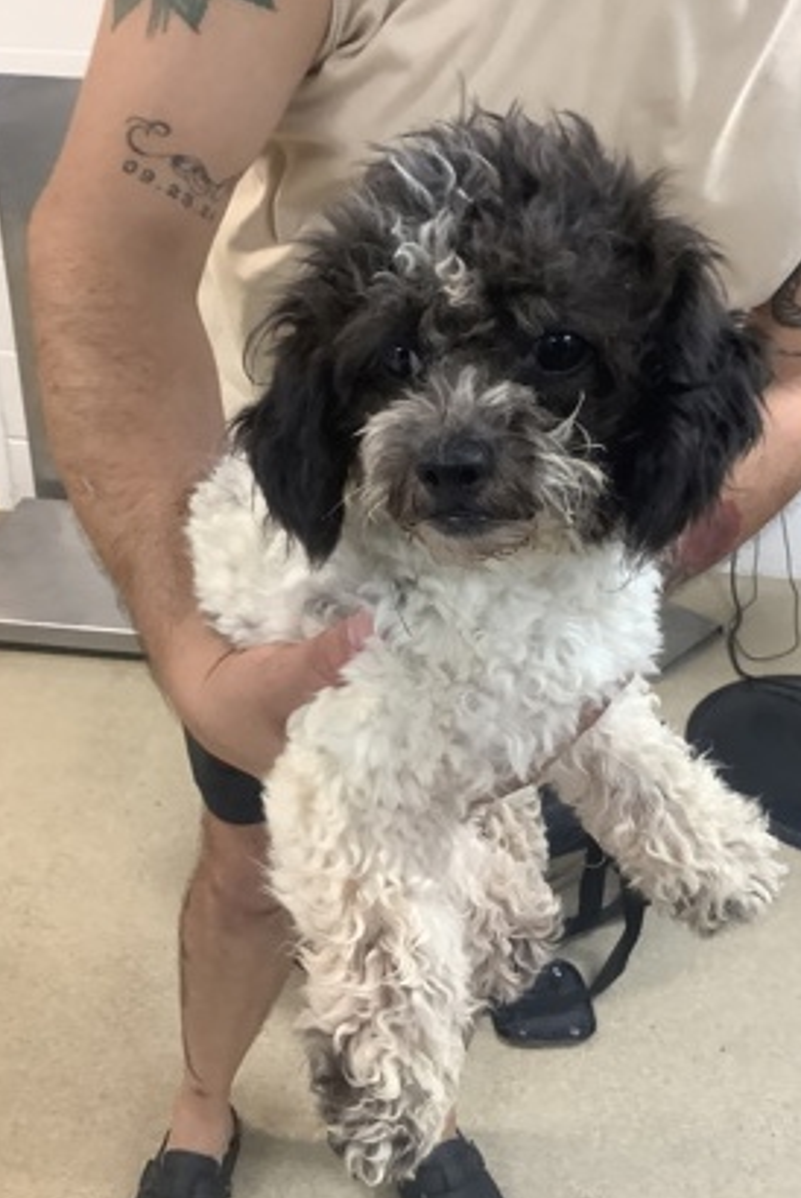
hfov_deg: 40.0
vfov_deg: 57.2
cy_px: 605
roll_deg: -3.3
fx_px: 1099
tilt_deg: -29.3
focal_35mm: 33
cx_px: 422
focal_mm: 3.3
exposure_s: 1/60
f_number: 2.4
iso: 200
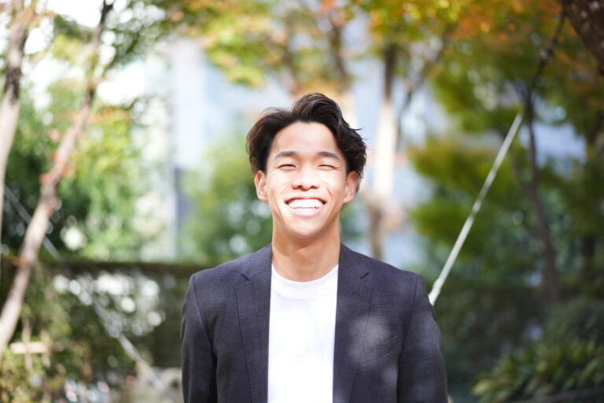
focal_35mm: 55
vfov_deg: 24.6
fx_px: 923
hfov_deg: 36.2
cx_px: 302
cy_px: 202
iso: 800
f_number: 1.8
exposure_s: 1/125
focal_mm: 55
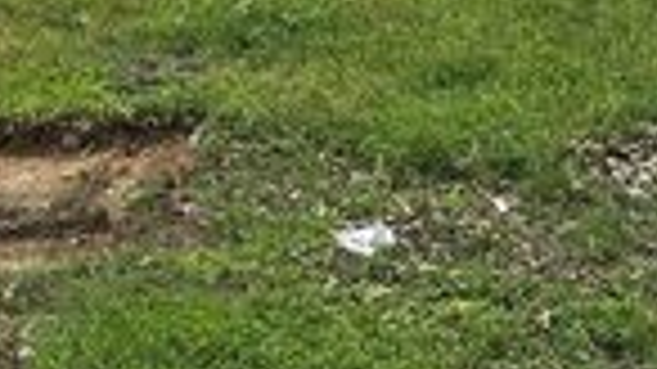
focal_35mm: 115
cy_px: -513
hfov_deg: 18.2
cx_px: 14
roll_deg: +0.0
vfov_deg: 9.4
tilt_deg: +6.8
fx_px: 2003
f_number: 1.78
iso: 80
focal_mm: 6.86
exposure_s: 1/3356
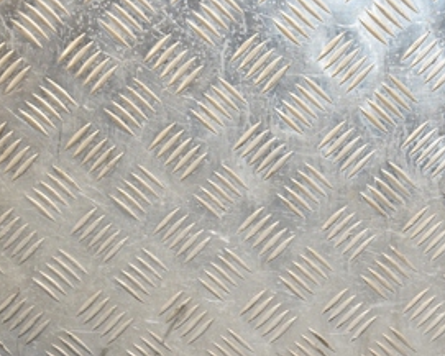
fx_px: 1752
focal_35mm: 133
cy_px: 345
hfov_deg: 14.4
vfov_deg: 11.5
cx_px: 335
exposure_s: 1/200
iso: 800
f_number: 4.8
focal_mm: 40
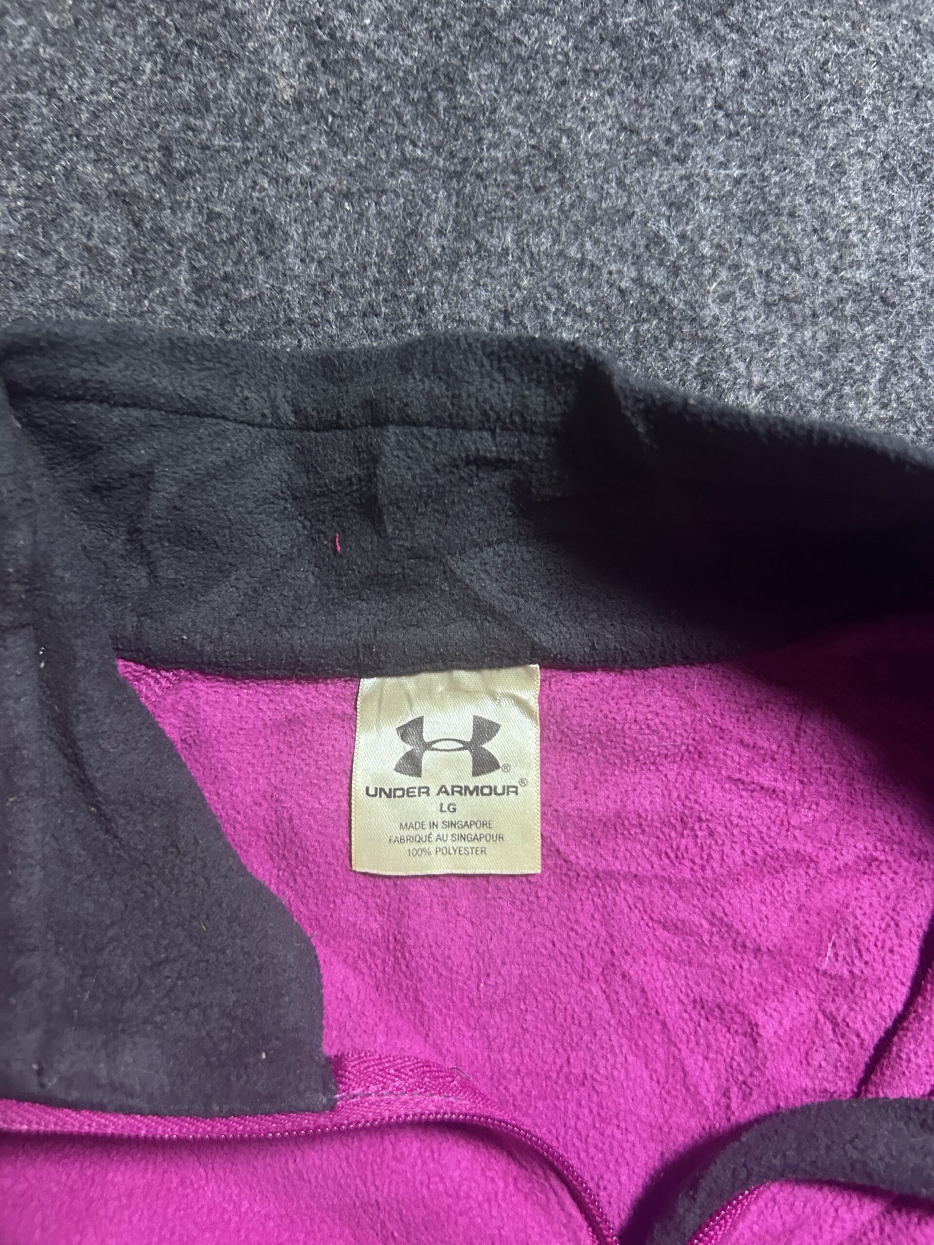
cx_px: 467
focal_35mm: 26
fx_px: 935
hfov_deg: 53.1
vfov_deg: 67.3
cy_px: 622
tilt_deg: -53.2
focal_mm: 5.7
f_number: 1.5
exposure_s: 1/33
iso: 400
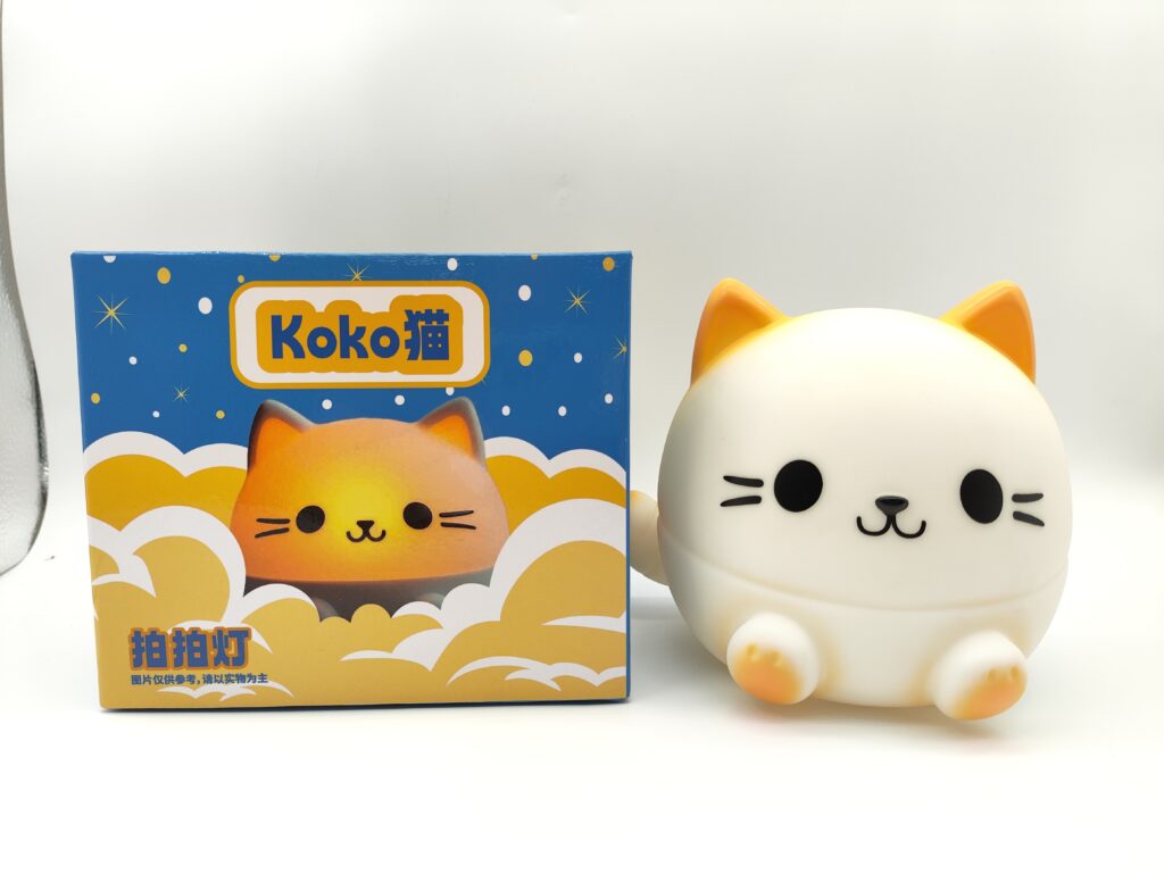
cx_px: 582
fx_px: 807
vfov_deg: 56.9
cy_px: 437
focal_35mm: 24
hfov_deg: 71.6
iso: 51
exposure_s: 1/100
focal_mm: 4.68
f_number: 1.8
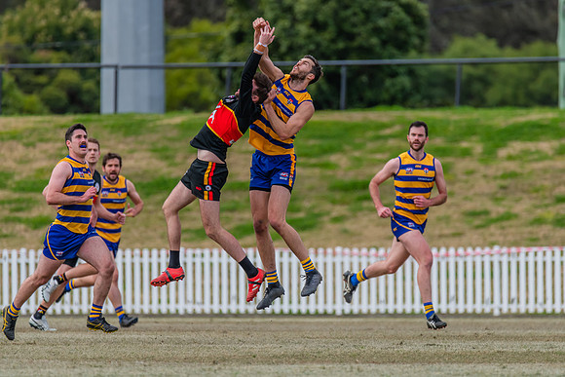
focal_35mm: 640
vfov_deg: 2.1
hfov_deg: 3.2
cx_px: 293
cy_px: 188
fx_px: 10053
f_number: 7.1
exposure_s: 1/1600
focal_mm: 600
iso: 800
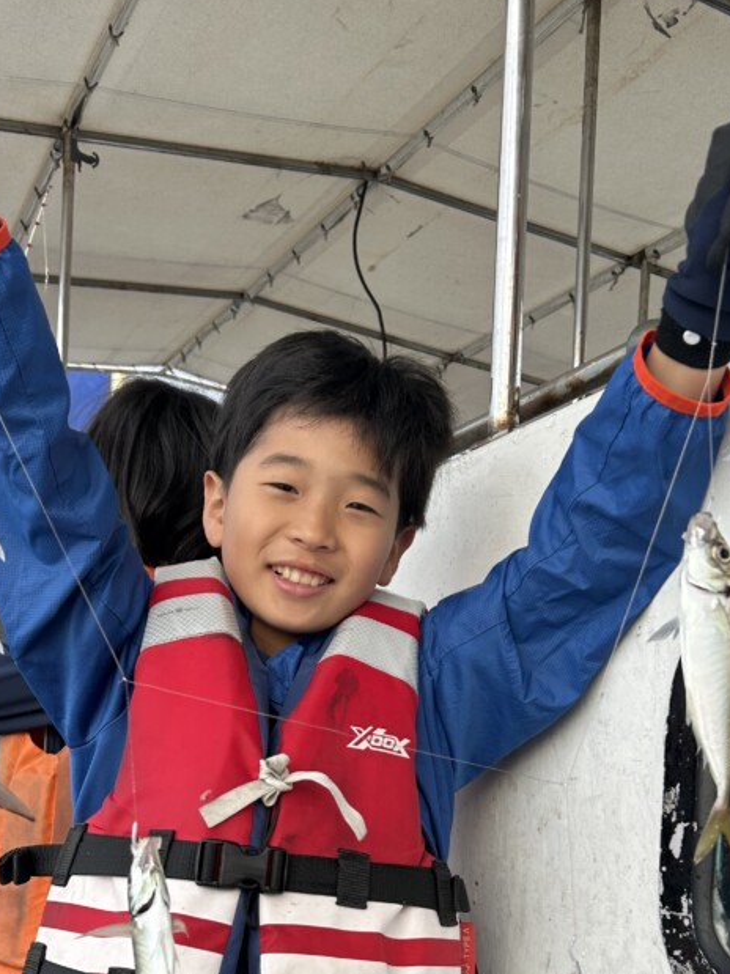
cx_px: 296
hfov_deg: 34.2
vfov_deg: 43.0
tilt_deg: -2.5
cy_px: 765
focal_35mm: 42
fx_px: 1181
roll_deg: +0.9
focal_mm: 5.7
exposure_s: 1/212
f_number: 1.5
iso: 40
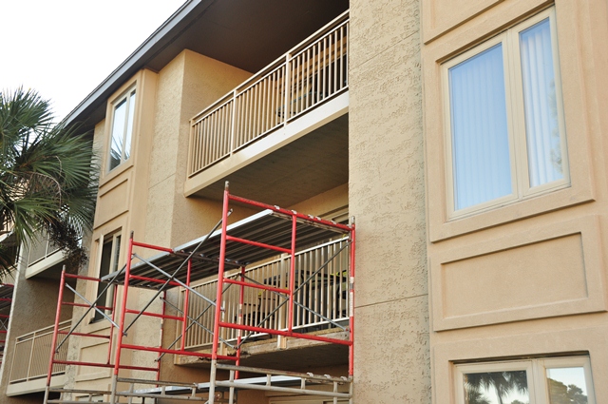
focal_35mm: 40
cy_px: 202
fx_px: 683
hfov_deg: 48.0
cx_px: 304
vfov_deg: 32.9
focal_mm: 27
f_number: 5.6
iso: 200
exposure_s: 1/125
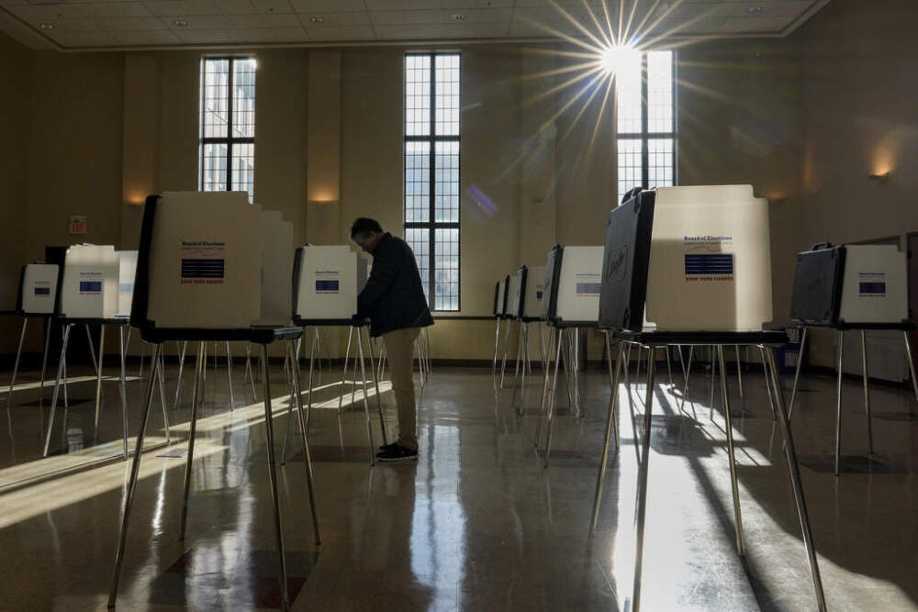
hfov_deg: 73.7
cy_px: 306
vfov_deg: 53.1
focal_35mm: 24
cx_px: 459
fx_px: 612
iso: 400
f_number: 16
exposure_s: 1/60
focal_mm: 24
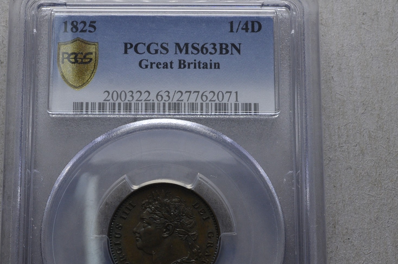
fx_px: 949
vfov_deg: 15.8
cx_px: 174
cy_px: 188
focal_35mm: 86
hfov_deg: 23.7
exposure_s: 1/250
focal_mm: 34
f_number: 14
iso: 400
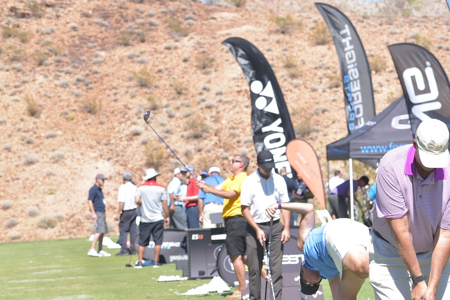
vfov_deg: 8.9
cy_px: 202
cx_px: 326
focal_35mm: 154
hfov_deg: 13.3
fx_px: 1925
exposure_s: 1/800
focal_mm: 95
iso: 400
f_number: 8
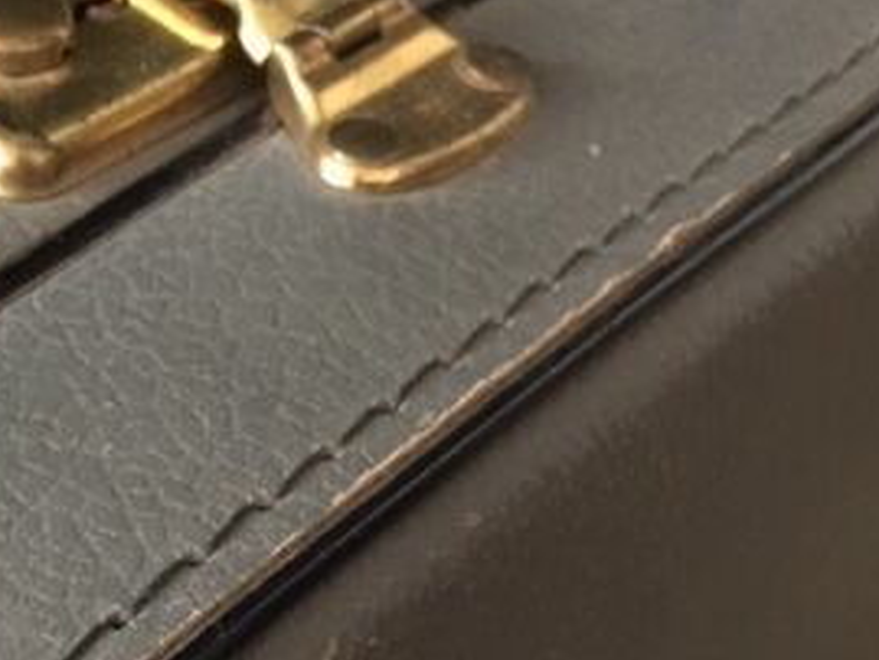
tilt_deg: -43.7
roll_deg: -4.4
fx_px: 1753
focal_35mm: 69
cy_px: 611
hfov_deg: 27.5
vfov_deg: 20.8
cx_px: 163
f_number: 2.2
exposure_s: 1/17
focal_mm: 4.15
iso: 320
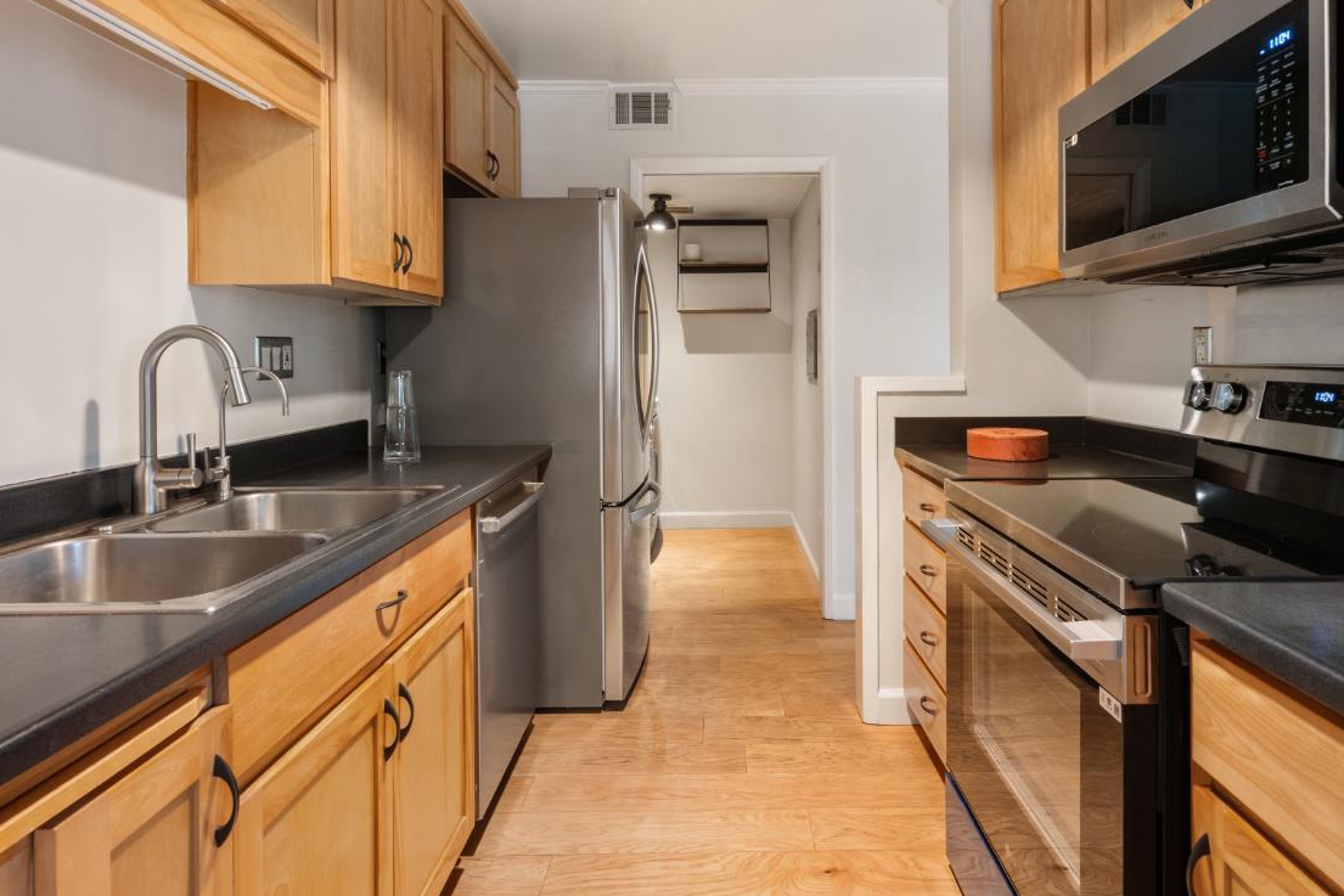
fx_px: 709
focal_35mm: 19
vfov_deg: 64.1
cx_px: 724
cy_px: 370
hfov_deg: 86.7
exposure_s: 1/1.67
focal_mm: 14
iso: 400
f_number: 10
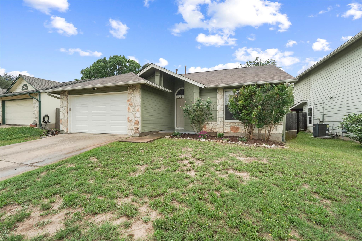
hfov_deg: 96.8
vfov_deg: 73.7
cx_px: 181
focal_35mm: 16
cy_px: 120
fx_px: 161
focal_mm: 16
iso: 640
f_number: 5.6
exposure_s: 1/200
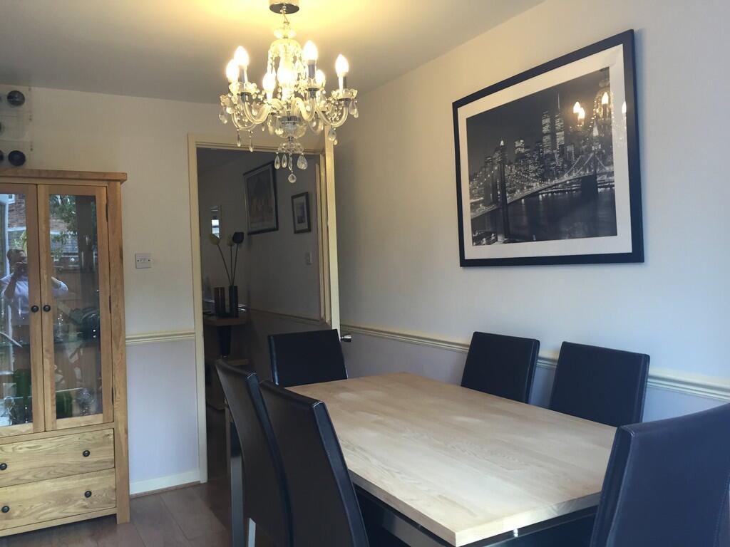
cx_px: 365
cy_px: 274
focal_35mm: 29
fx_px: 612
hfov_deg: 61.7
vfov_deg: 48.2
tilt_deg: -2.1
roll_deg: +2.8
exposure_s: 1/33
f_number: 2.2
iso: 64
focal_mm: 4.15
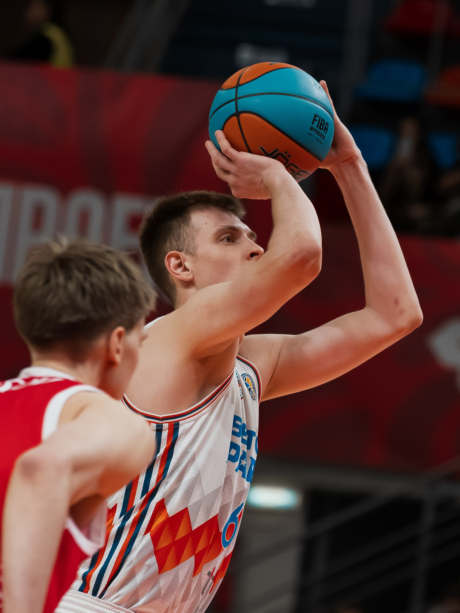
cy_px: 307
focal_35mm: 390
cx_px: 394
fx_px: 6911
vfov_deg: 5.1
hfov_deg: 3.8
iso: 3200
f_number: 5
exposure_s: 1/2000
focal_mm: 200
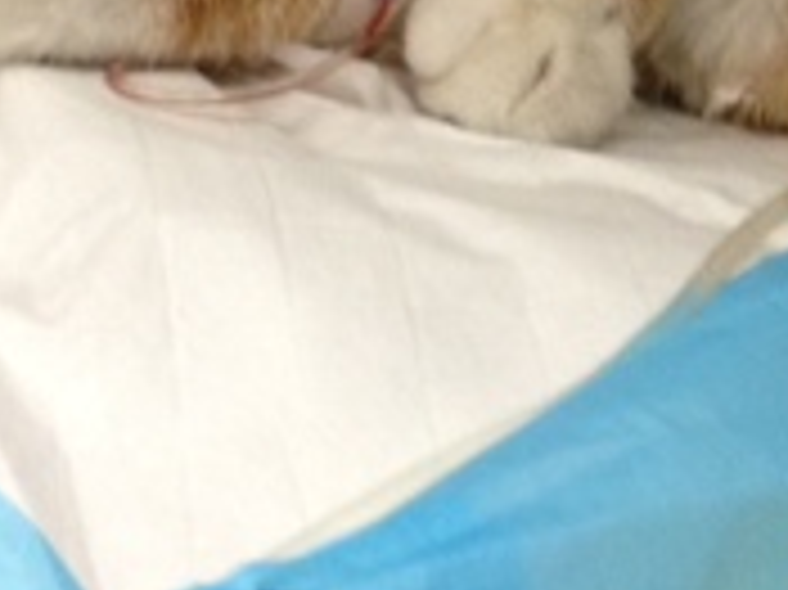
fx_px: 2753
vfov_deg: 11.5
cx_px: 414
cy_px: -414
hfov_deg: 16.3
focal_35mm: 121
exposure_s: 1/20
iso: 200
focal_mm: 4.12
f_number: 2.4
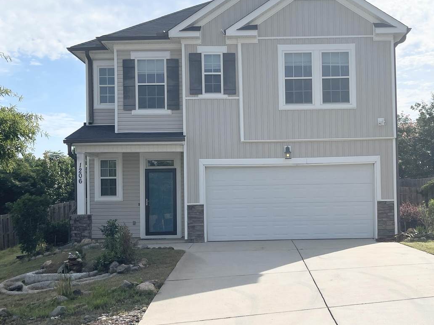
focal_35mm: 31
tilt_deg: +0.6
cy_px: 152
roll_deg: +0.7
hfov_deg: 58.1
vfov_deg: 45.4
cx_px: 249
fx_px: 389
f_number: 1.6
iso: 32
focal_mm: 5.1
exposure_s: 1/7407
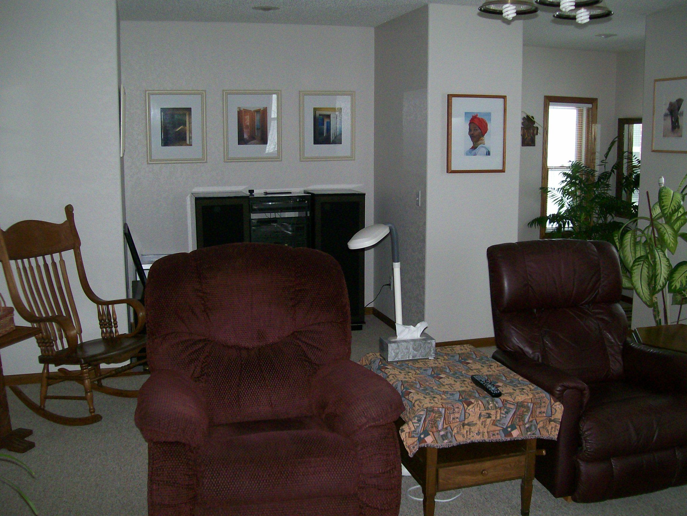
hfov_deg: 51.4
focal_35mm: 36
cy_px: 258
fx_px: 714
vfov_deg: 39.7
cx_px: 344
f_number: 2.7
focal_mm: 6
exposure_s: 1/64
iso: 140
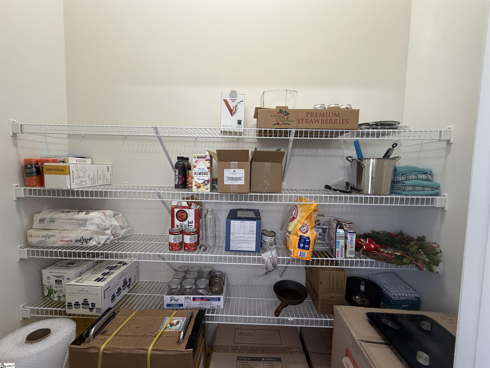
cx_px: 245
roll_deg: -1.1
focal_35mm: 14
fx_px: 198
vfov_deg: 85.7
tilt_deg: -2.9
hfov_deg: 102.1
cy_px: 184
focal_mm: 2.22
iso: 250
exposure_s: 1/60
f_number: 2.2
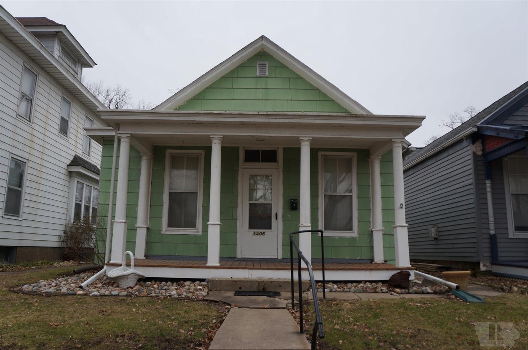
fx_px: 417
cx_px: 264
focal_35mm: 28
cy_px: 175
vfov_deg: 45.5
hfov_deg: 64.7
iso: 200
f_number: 6.3
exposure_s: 1/160
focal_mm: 19
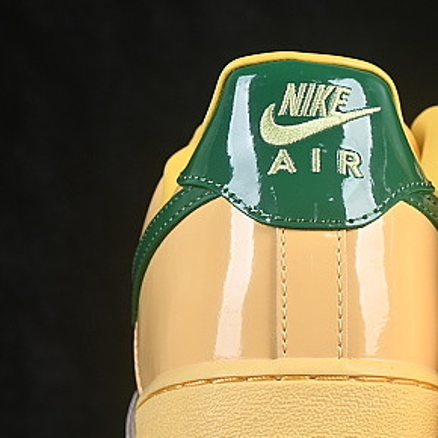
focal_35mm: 237
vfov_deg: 7.4
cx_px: 489
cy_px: 198
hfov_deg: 7.3
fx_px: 3393
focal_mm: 50
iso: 160
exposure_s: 1/80
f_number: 8
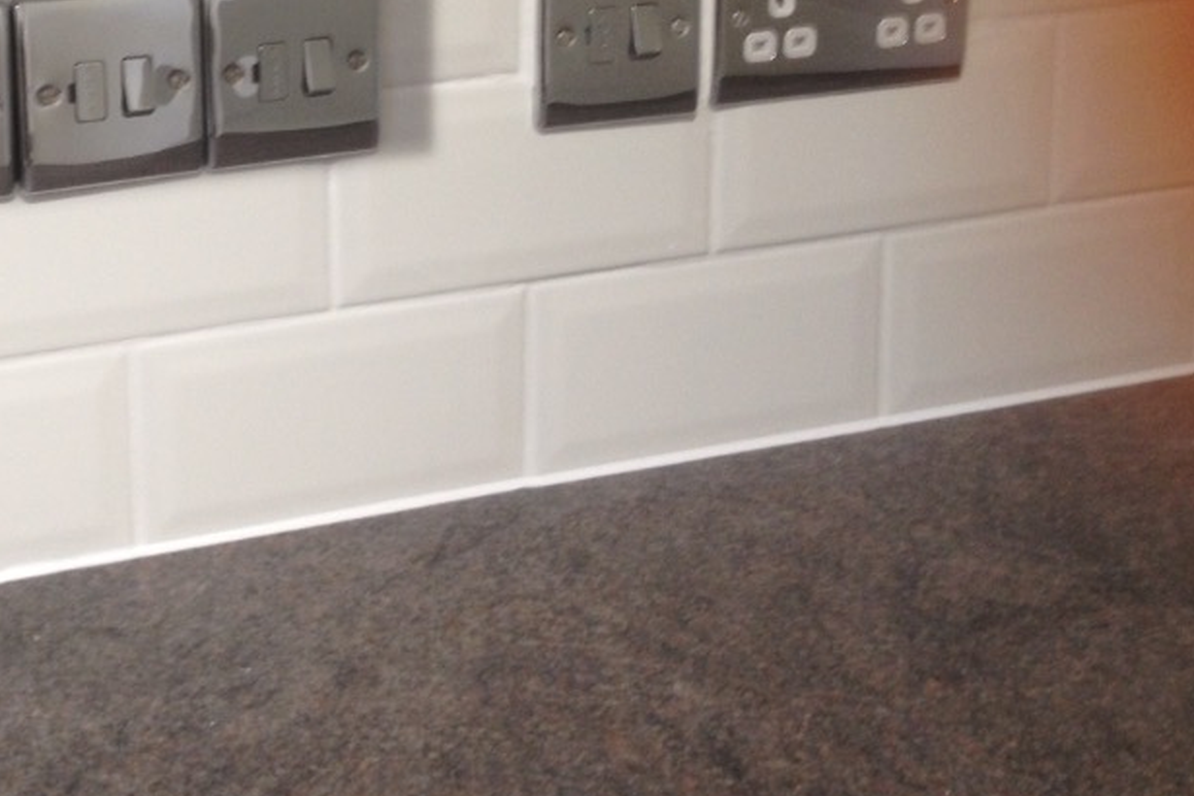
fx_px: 2355
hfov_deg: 27.4
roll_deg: +1.9
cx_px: 103
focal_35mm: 71
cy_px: 113
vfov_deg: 18.9
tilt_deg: -12.4
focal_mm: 4.28
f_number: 2.4
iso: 64
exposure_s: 1/20
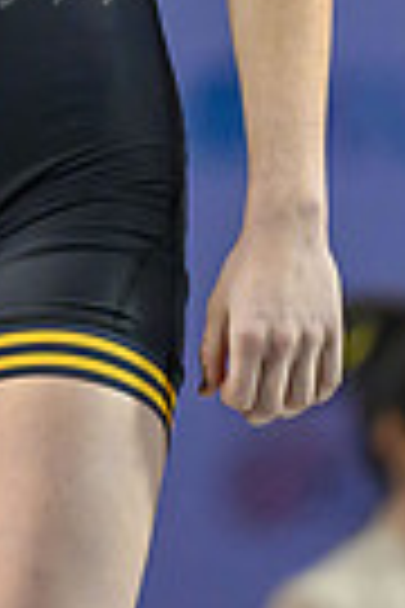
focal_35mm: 1096
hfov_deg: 1.3
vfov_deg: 1.9
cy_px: -303
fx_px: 18494
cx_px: -158
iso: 5000
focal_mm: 200
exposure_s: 1/1250
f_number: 2.8
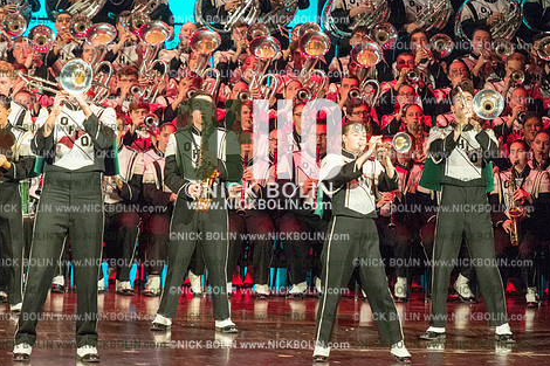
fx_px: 4337
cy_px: 154
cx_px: 259
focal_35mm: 284
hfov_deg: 7.3
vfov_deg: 4.8
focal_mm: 230
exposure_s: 1/320
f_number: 5.6
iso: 8000
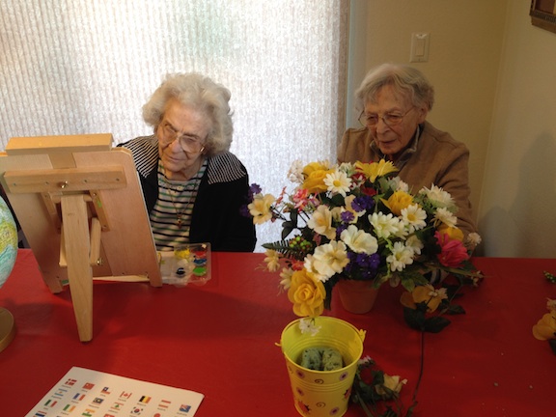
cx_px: 278
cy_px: 208
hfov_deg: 52.6
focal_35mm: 35
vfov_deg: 40.7
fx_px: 562
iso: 50
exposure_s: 1/24
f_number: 2.4
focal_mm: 4.28
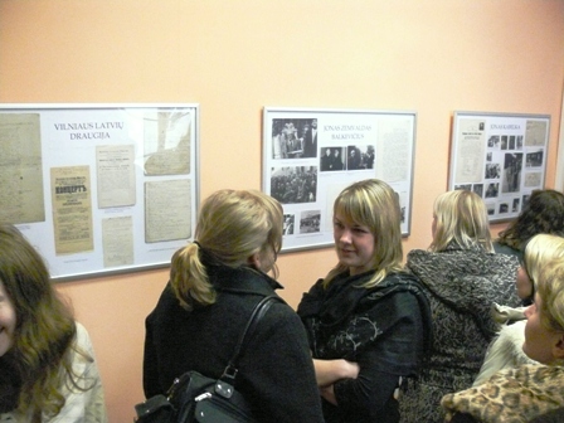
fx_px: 570
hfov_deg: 52.6
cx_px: 282
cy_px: 212
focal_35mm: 35
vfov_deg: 40.7
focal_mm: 7.4
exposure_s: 1/125
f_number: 3.2
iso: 1600
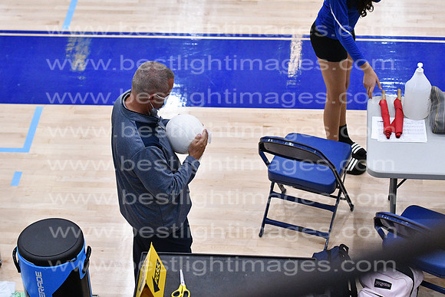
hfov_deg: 18.2
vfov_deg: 12.2
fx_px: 1391
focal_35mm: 112
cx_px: 222
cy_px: 148
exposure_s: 1/1000
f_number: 3.2
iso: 6400
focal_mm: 75
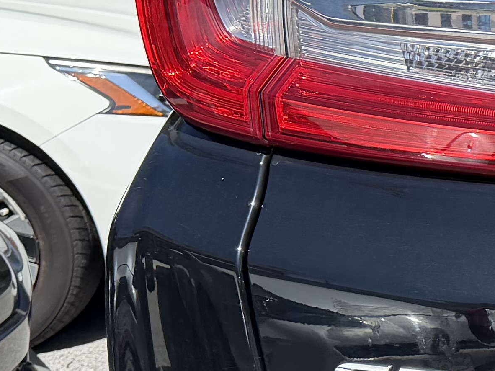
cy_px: 281
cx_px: 1019
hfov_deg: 14.0
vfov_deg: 12.7
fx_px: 1658
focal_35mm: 116
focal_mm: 6.76
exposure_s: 1/3953
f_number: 1.78
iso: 100
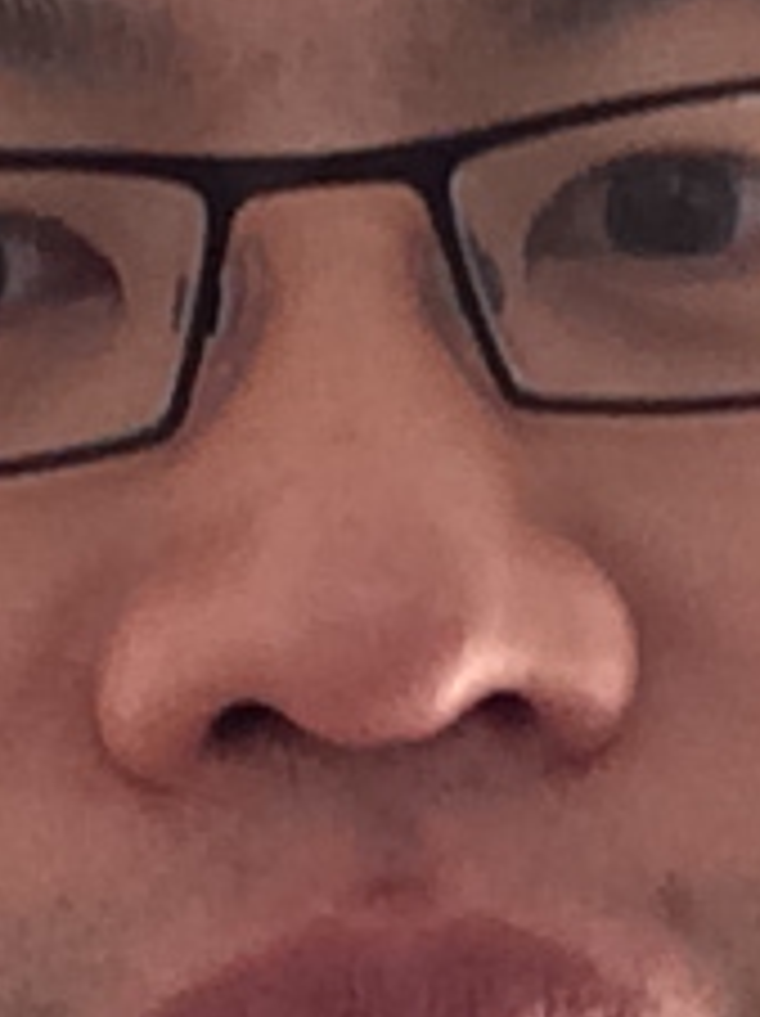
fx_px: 5485
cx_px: 283
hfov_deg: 7.9
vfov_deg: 10.3
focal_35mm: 187
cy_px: 1350
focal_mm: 2.15
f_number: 2.4
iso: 100
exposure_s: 1/30
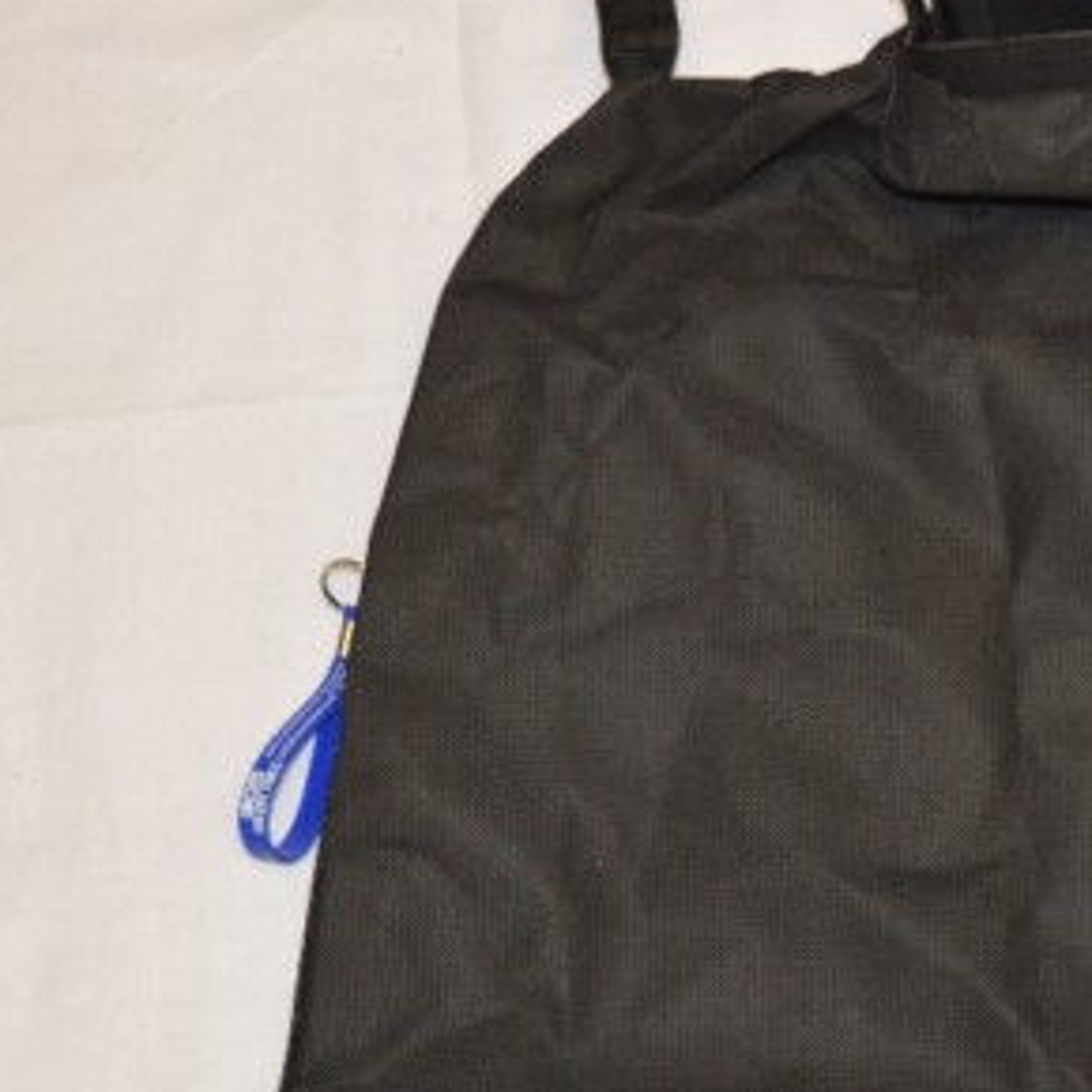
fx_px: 4069
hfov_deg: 15.0
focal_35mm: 114
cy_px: 755
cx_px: 1066
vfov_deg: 15.2
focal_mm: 36
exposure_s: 1/60
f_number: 4.8
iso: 1000
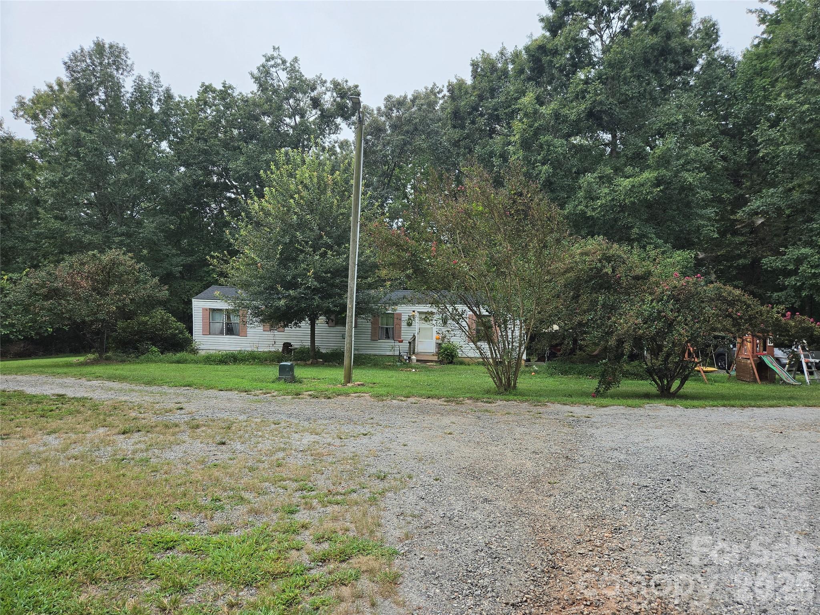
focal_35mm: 23
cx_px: 410
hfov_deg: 73.9
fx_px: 545
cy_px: 308
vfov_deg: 58.9
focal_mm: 5.4
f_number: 1.8
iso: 80
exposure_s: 1/1453
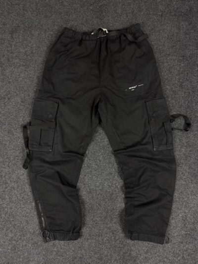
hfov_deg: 56.8
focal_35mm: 24
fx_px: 183
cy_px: 132
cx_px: 99
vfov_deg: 71.6
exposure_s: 1/50
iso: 125
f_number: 1.78
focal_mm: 6.76
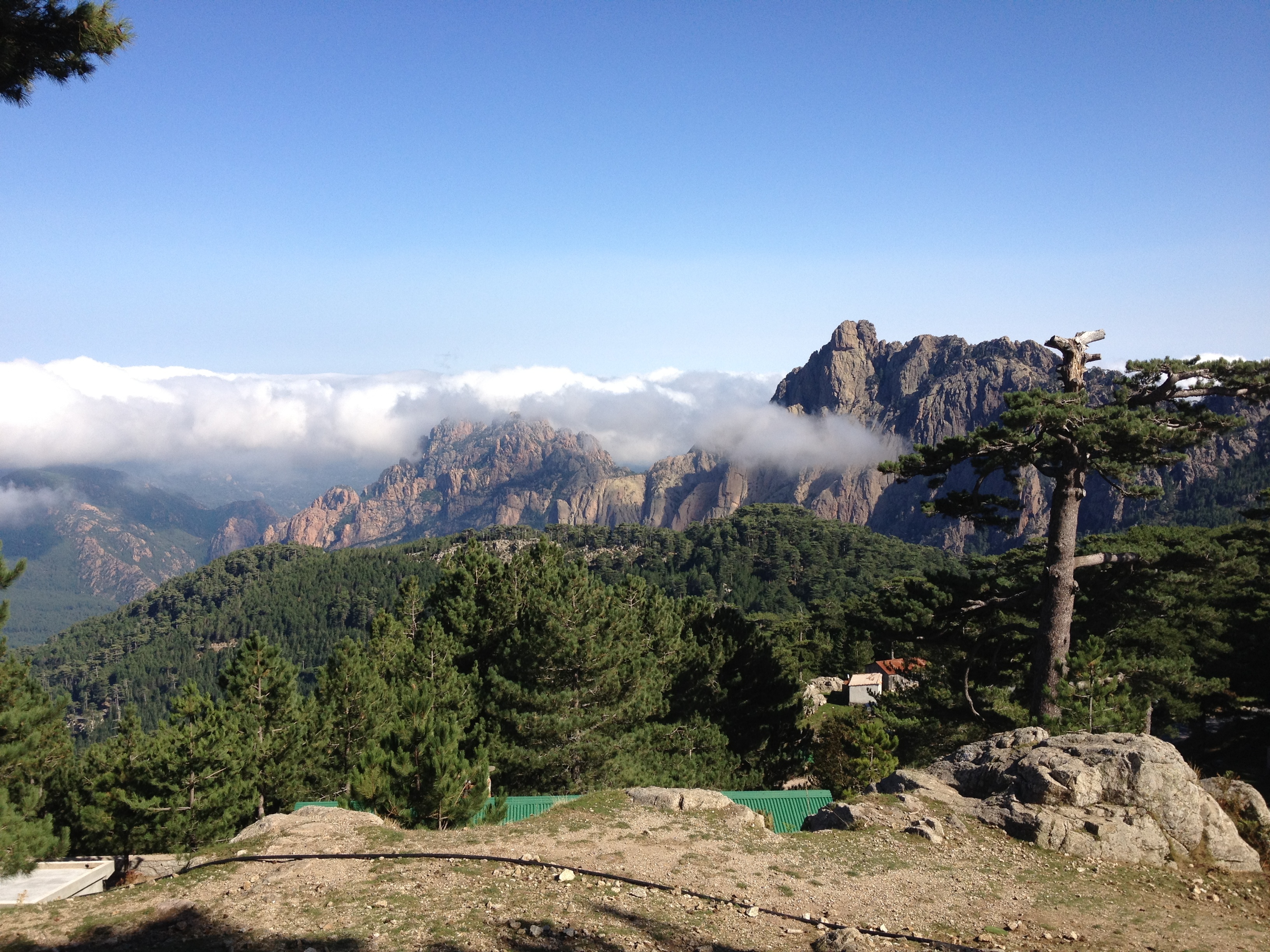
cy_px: 476
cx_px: 635
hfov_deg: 52.6
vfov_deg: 40.7
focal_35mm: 35
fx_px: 1284
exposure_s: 1/1783
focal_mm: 4.28
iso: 64
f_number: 2.4
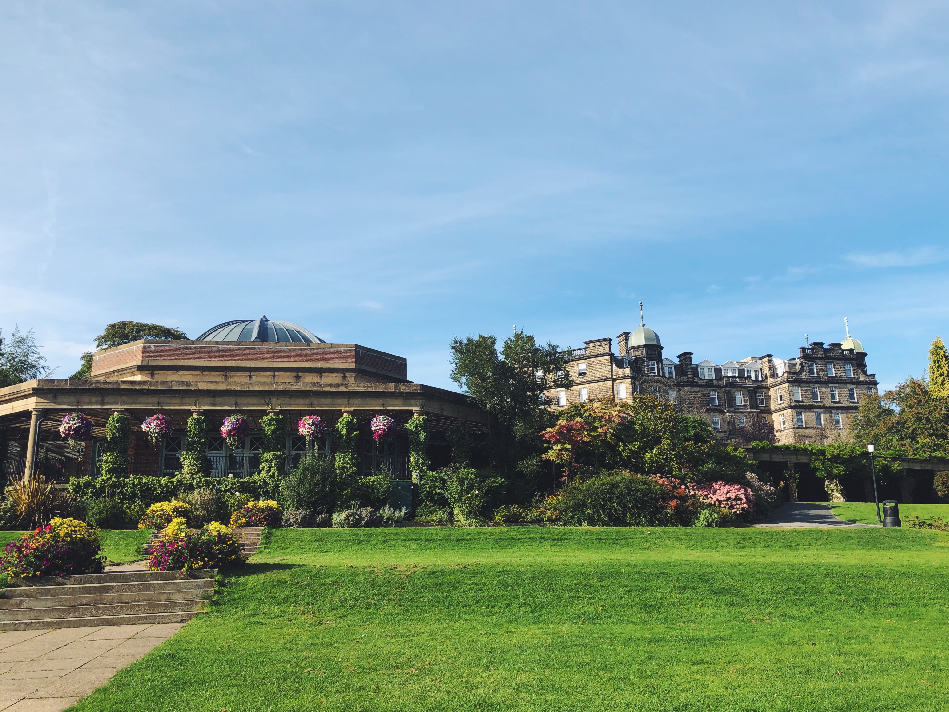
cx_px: 474
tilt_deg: +13.1
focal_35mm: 28
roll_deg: +0.0
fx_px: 768
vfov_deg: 49.7
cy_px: 356
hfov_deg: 63.4
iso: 20
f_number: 1.8
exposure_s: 1/1412
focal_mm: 3.99
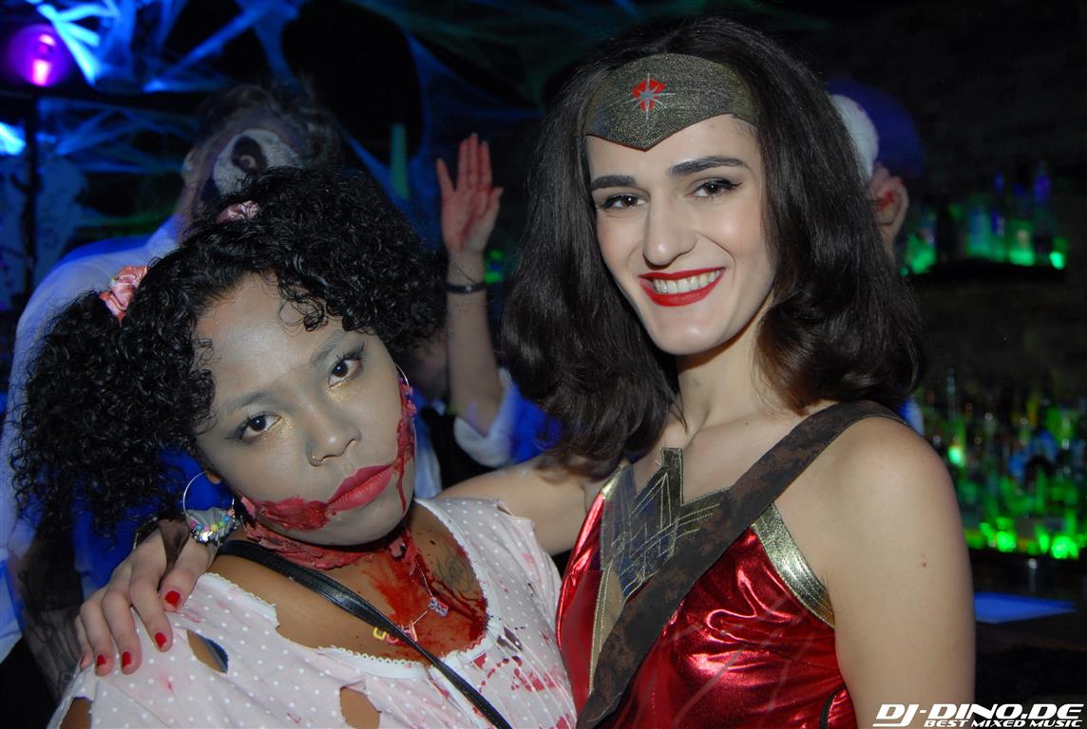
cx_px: 544
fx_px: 1316
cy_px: 364
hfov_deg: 44.9
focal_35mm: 44
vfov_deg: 31.0
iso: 400
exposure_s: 1/5
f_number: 5.6
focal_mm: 29
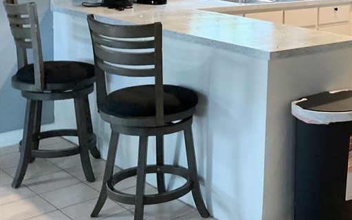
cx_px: 353
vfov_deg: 20.3
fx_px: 595
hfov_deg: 30.6
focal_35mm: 62
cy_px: 3
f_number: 1.8
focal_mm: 3
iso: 125
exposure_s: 1/60
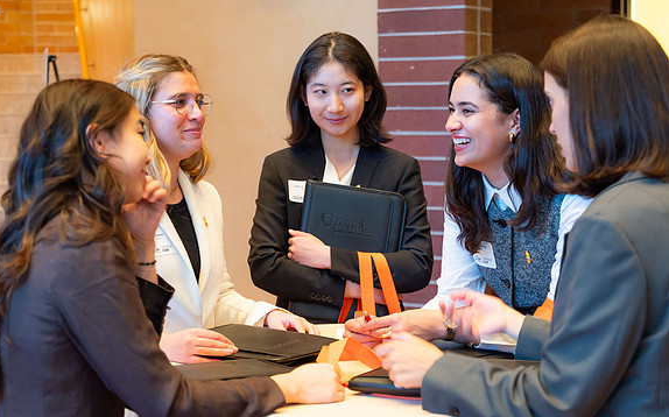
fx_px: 1203
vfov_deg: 19.7
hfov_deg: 31.1
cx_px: 333
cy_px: 224
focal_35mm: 66
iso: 2500
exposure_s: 1/40
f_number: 4
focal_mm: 59
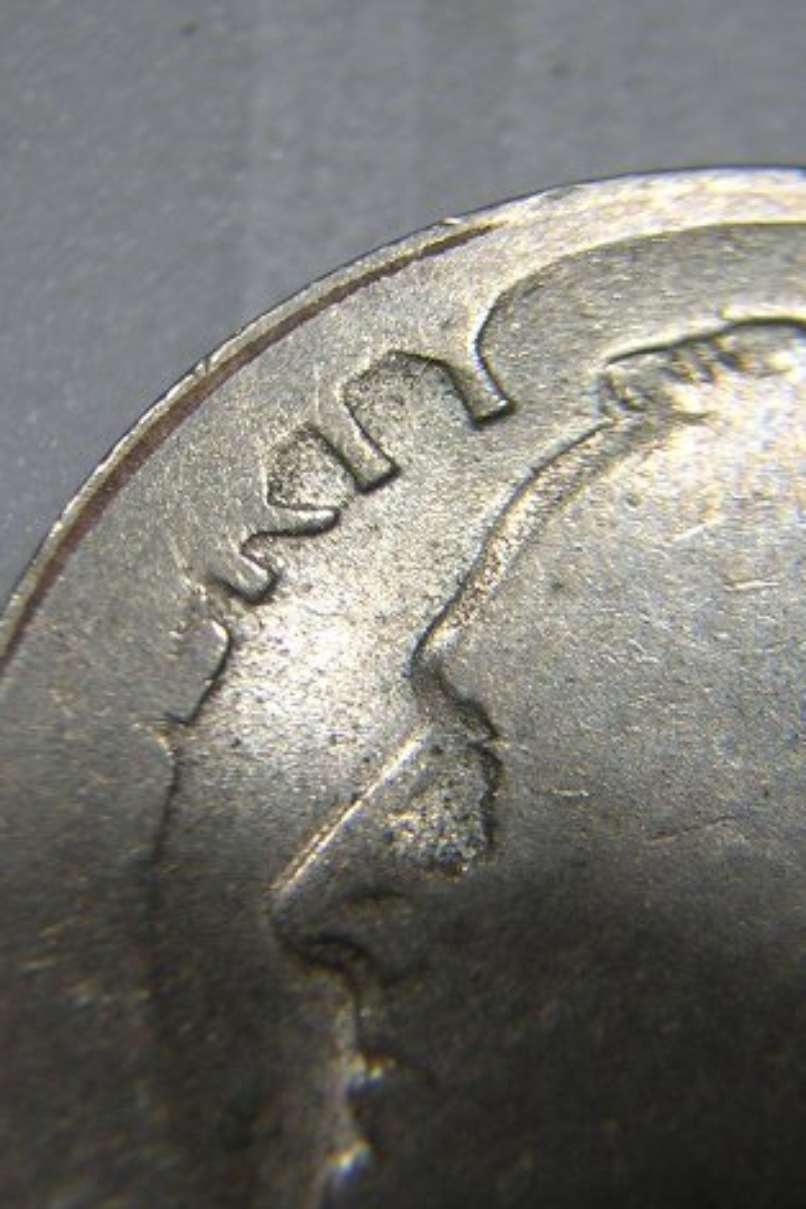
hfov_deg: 18.9
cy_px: 596
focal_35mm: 72
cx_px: 549
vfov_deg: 28.1
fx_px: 2418
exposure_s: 1/40.6
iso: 100
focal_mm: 6.6
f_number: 3.1
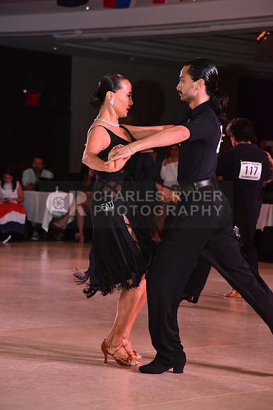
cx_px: 136
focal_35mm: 120
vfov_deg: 17.1
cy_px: 205
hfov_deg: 11.4
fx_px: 1364
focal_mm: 120
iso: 2500
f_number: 7.1
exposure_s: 1/320
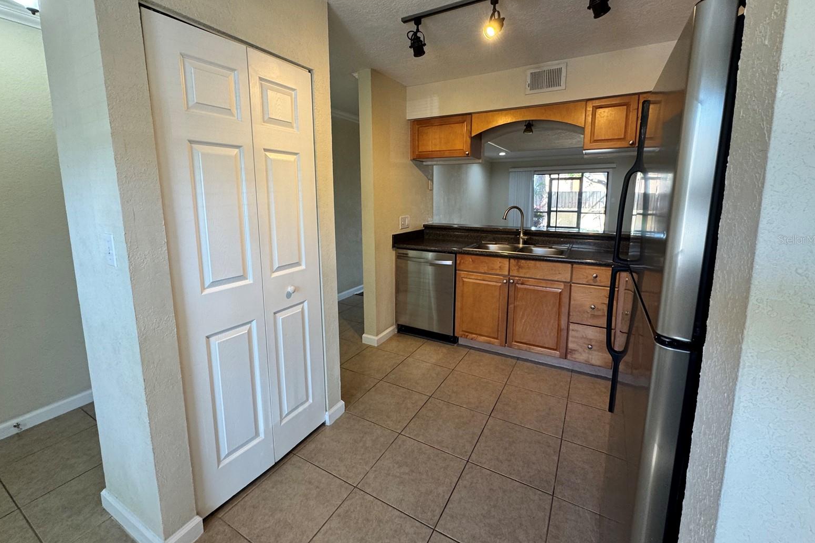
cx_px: 408
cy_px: 239
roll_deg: +0.3
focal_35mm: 15
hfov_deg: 100.4
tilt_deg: -8.6
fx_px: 340
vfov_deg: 77.0
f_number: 2.2
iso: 160
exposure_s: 1/60
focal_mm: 2.22
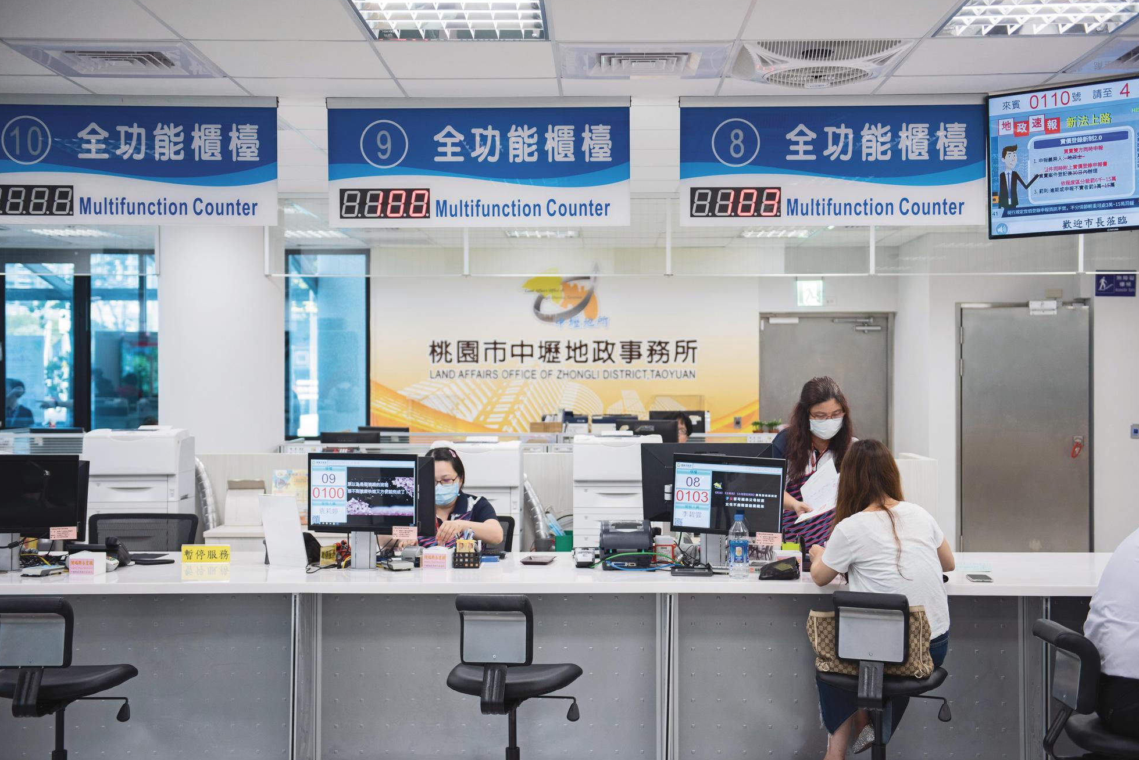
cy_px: 379
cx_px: 579
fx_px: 1551
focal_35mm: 49
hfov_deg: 40.3
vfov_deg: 27.6
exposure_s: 1/200
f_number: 2.8
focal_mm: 48
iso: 500
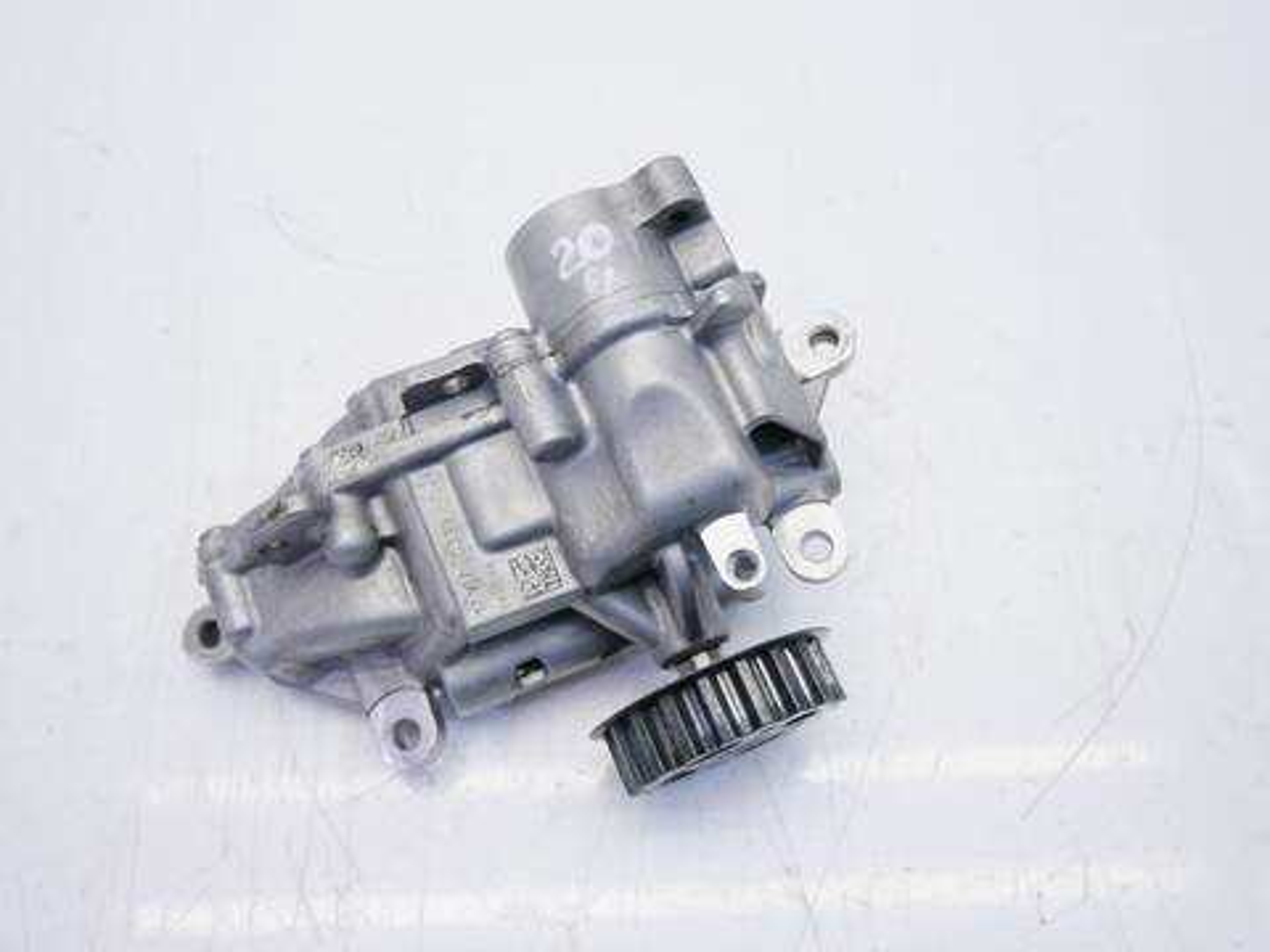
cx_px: 635
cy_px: 476
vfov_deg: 46.8
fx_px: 1101
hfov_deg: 60.0
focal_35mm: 30
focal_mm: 15
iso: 200
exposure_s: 1/125
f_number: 3.8
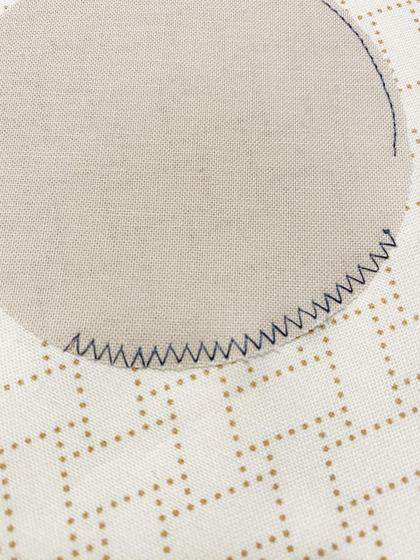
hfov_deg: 53.1
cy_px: 280
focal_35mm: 26
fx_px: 421
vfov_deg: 67.3
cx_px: 210
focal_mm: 4.2
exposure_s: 1/50
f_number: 1.8
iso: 100
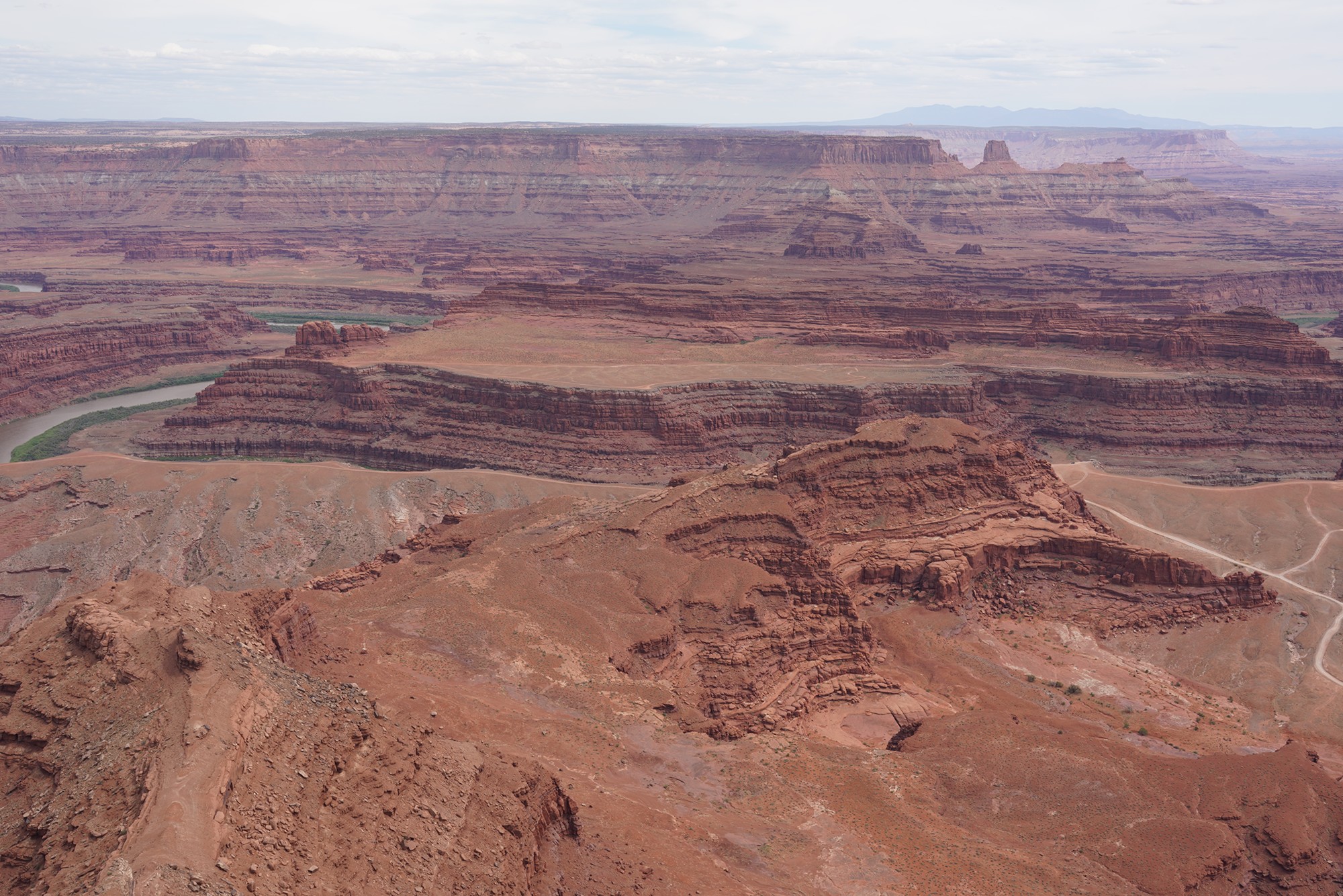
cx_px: 672
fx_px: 1418
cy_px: 448
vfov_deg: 35.1
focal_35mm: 38
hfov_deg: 50.7
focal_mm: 38
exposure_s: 1/100
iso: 100
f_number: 13
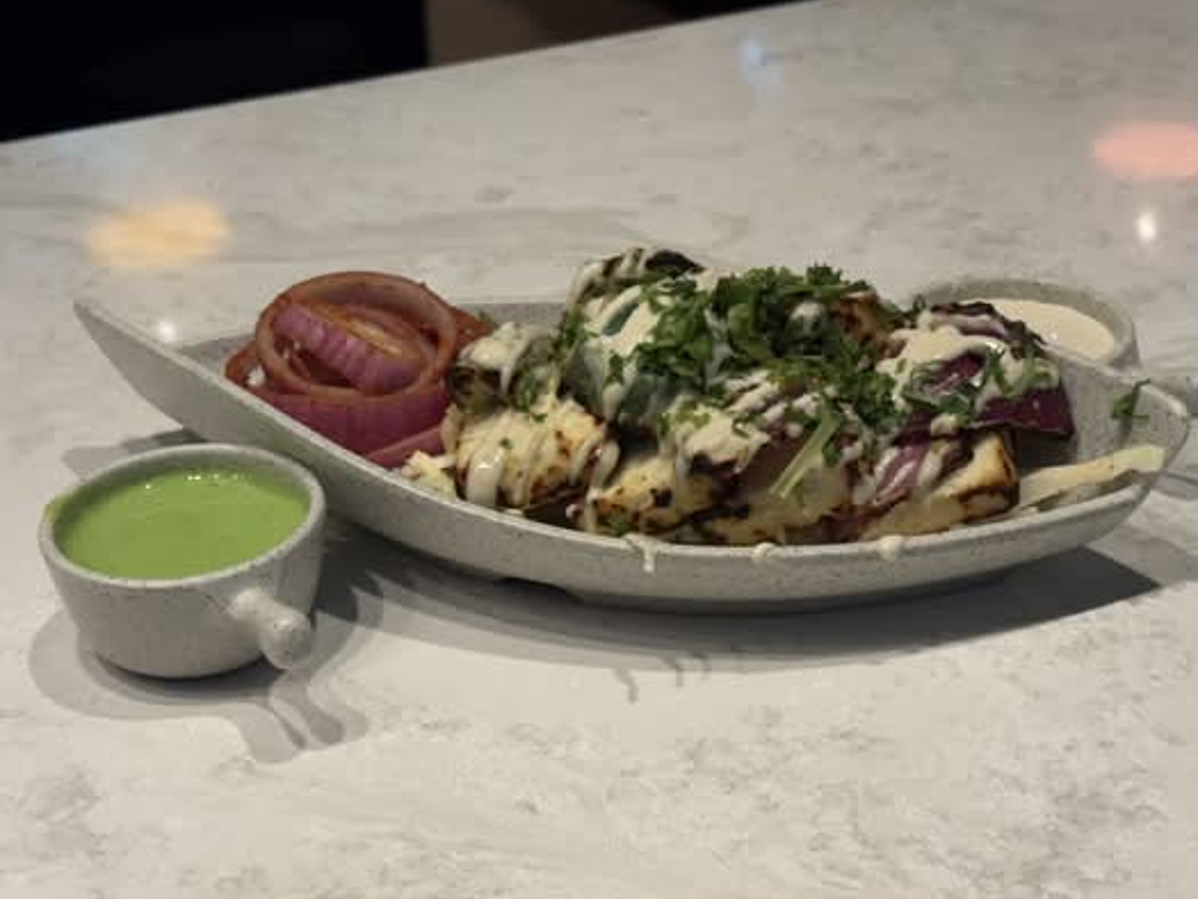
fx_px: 2008
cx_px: 614
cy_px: 477
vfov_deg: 25.2
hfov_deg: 33.2
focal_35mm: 58
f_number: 1.6
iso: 80
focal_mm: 5.96
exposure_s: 1/120
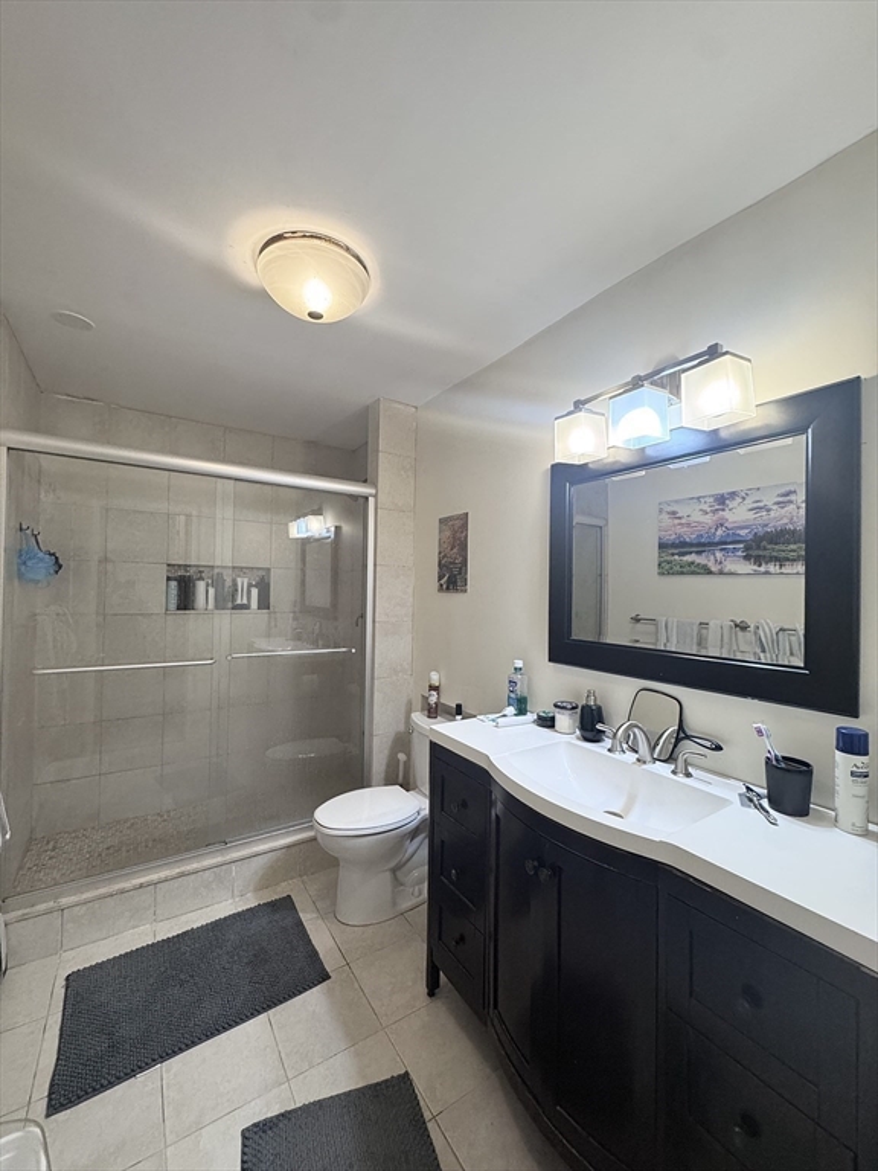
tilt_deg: +0.6
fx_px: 473
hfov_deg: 85.7
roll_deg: -0.2
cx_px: 439
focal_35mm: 14
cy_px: 586
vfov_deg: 102.1
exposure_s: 1/120
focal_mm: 2.22
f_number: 2.2
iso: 320
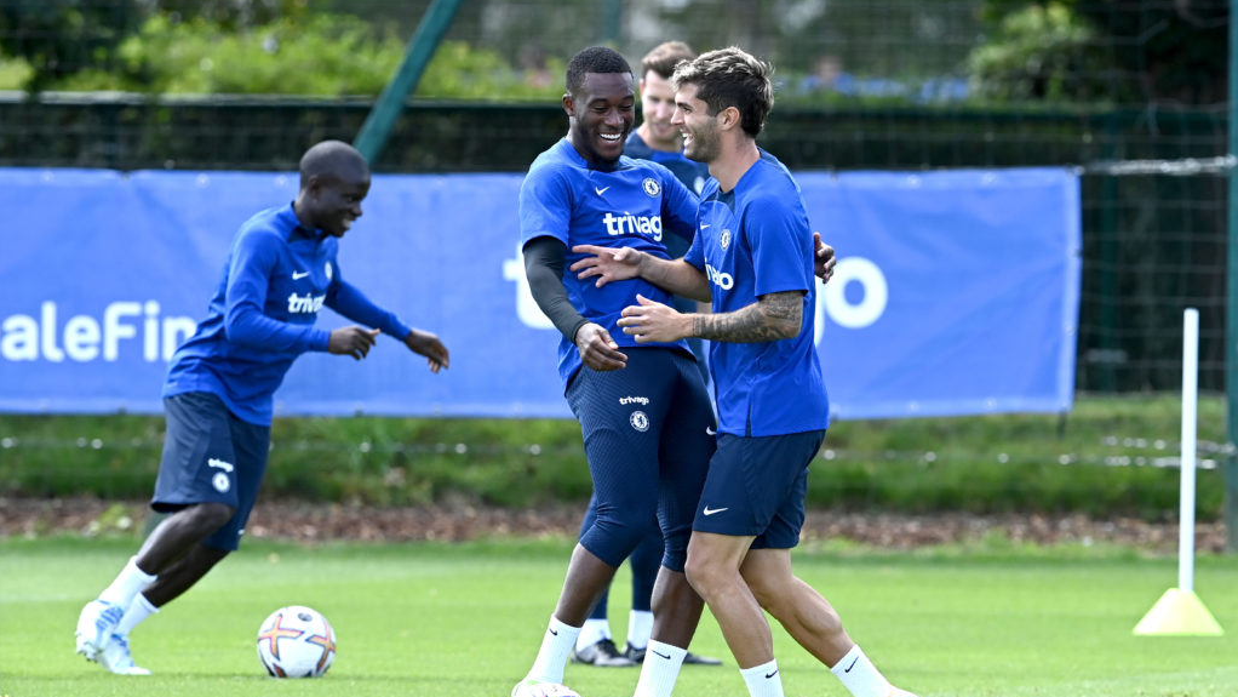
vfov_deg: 2.9
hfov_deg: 5.1
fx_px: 13788
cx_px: 619
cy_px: 402
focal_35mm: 420
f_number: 5.6
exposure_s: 1/1000
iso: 800
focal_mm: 400
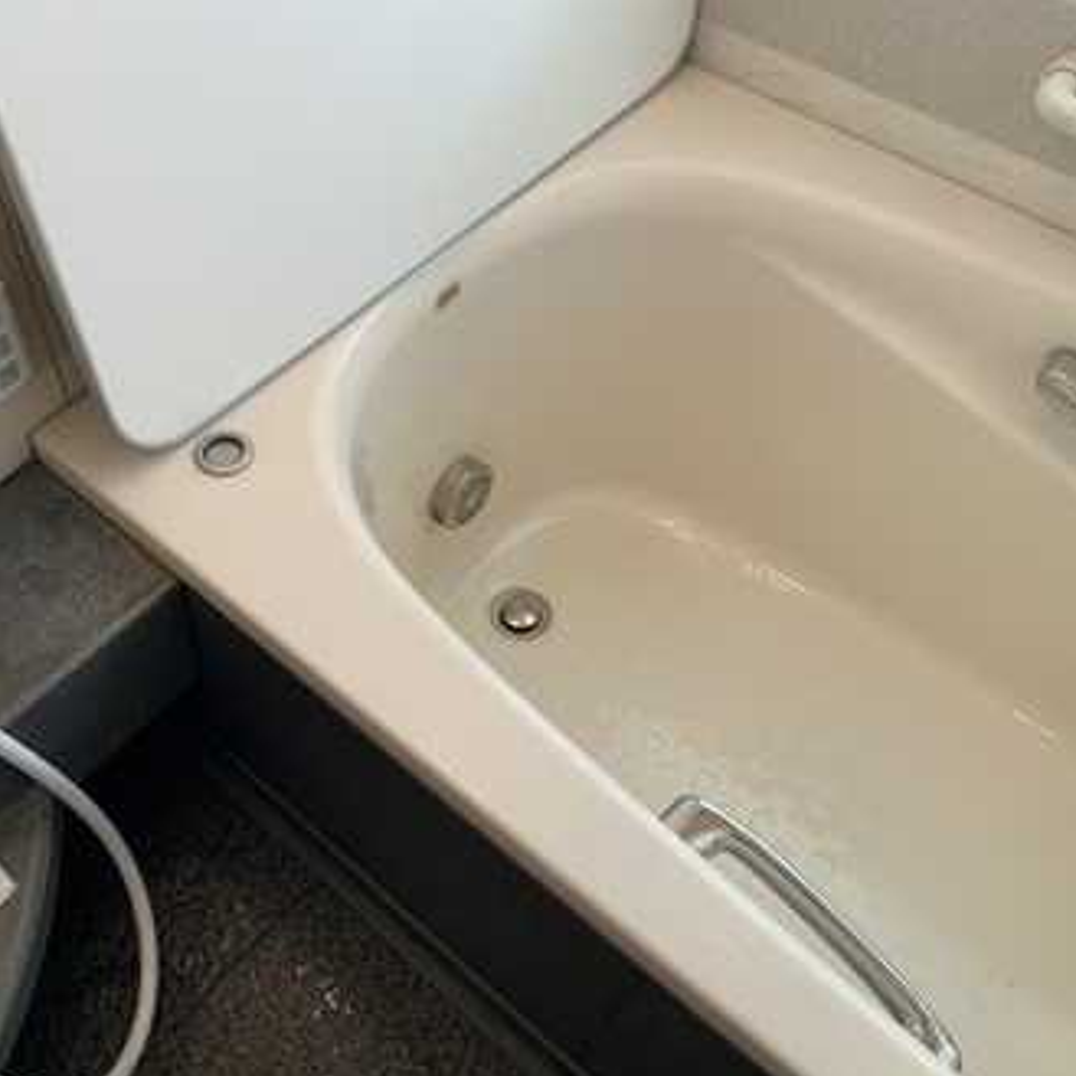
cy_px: 545
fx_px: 1231
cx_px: 363
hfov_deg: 46.5
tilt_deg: -51.9
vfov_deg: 47.2
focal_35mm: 35
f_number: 1.8
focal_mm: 3
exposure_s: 1/50
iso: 64
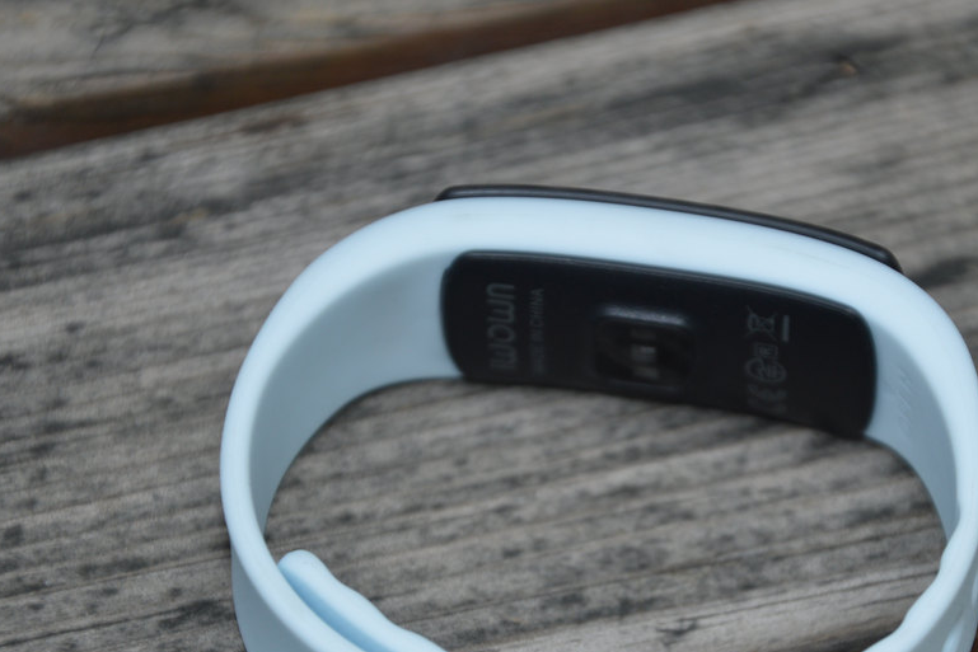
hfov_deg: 7.9
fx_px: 7114
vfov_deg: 5.2
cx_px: 666
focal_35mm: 262
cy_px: 500
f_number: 5.6
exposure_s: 1/125
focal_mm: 105
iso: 160
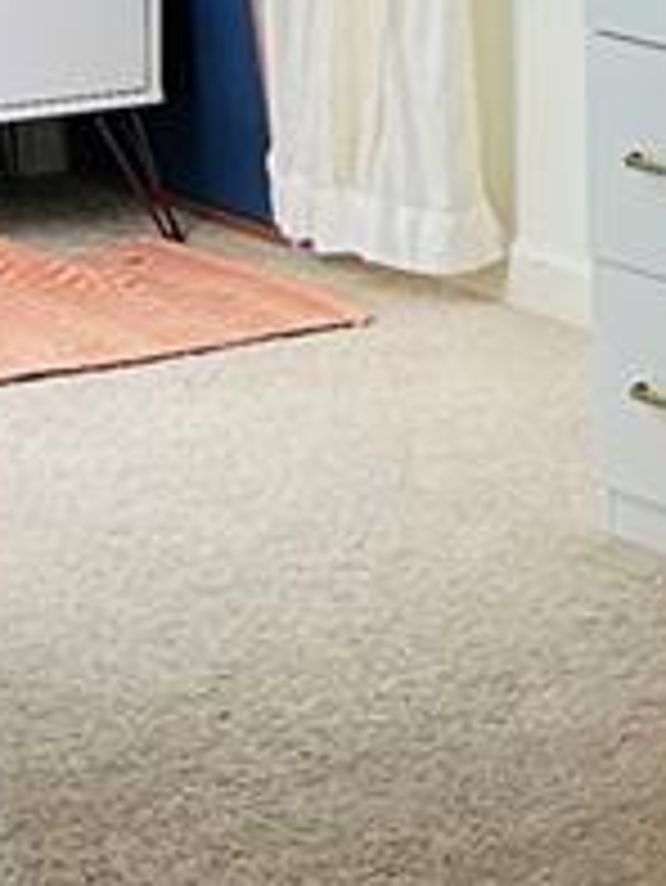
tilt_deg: -5.8
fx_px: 5202
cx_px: 1665
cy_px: -261
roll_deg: -1.0
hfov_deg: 6.9
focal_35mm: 203
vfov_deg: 9.6
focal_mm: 5.7
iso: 50
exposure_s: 1/349
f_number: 1.5
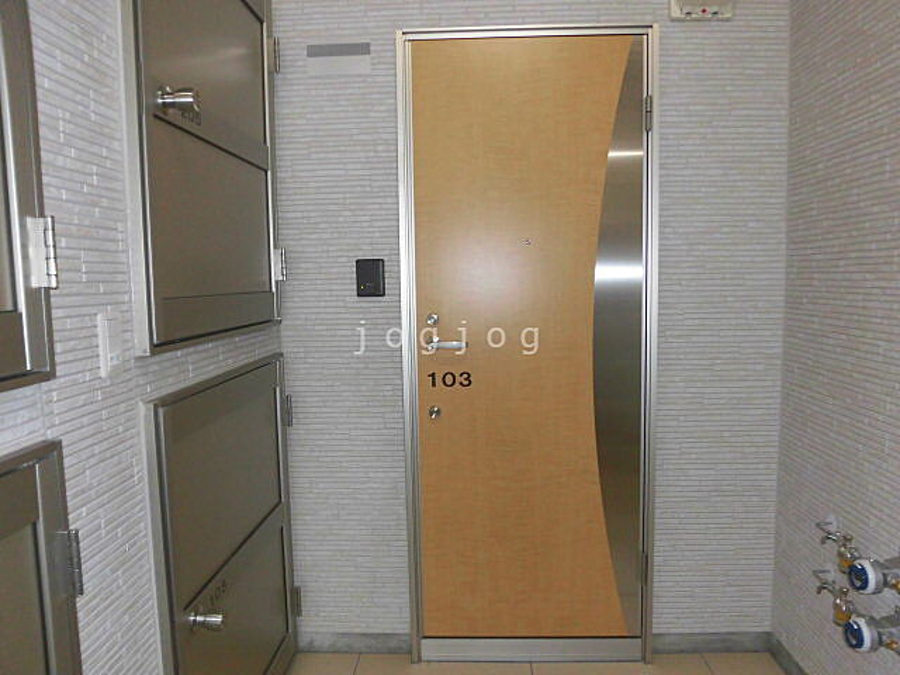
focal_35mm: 24
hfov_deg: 71.6
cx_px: 450
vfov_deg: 56.8
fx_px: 624
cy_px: 338
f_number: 3.1
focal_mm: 4.3
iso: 200
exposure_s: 1/25
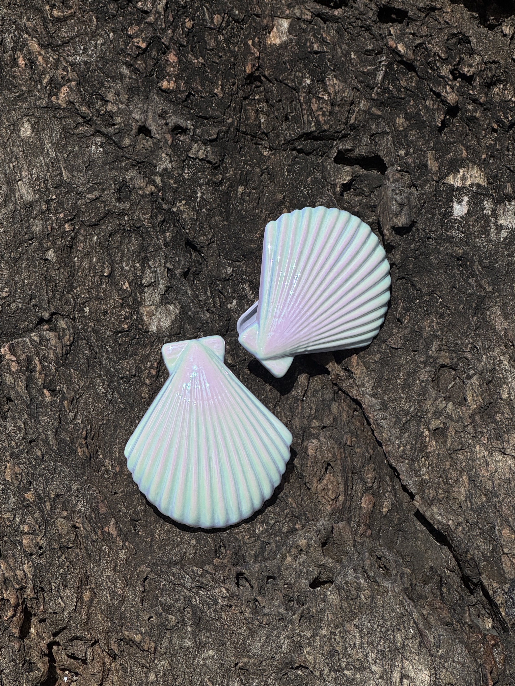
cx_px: 258
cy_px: 343
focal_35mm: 77
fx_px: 1527
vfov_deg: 25.3
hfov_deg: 19.1
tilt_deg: -54.3
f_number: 2.8
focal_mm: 9
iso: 20
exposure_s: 1/4785
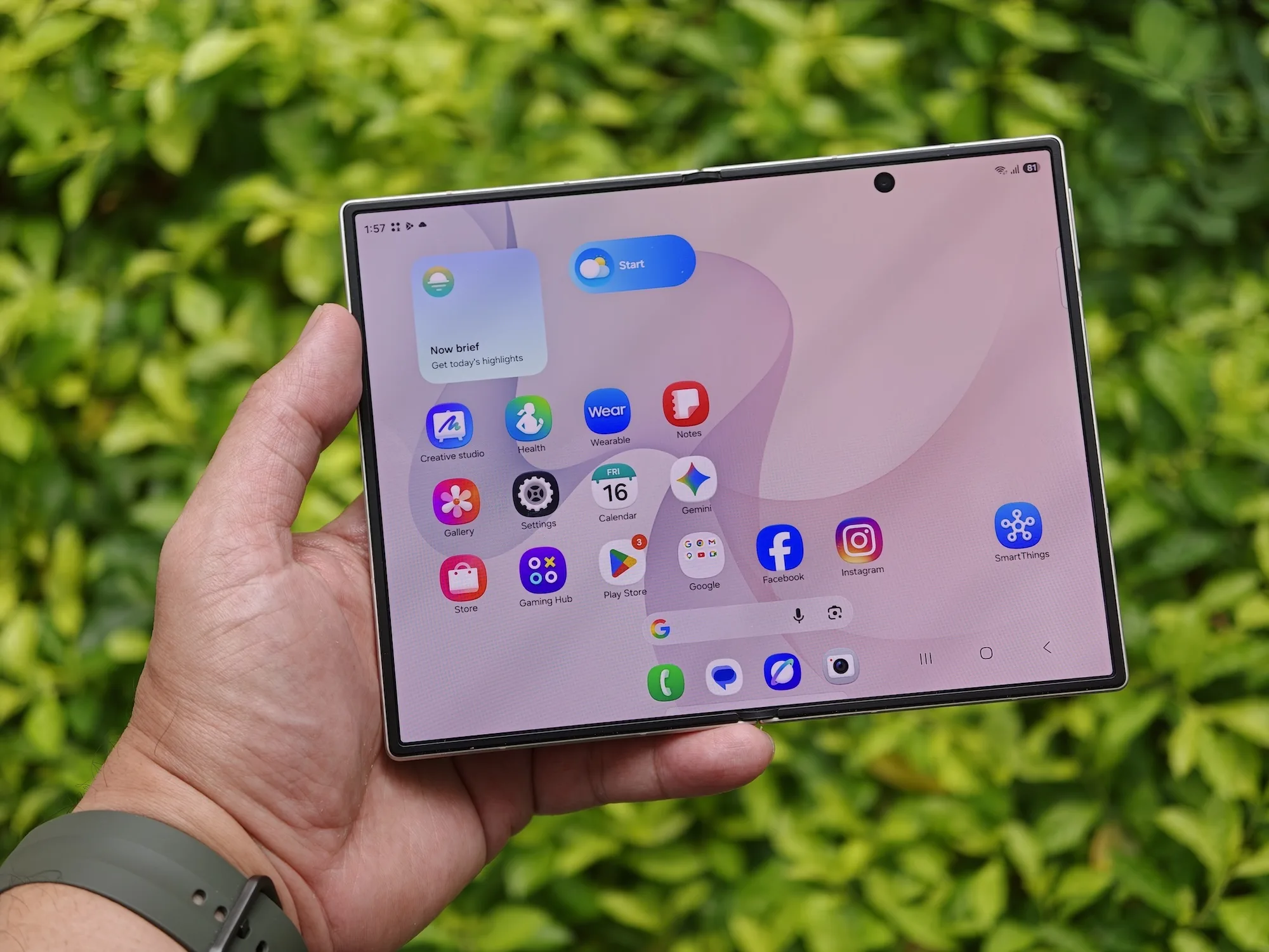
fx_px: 2566
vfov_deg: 21.0
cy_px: 476
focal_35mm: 70
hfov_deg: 27.8
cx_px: 634
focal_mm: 20.1
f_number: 2.2
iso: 50
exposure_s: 1/209
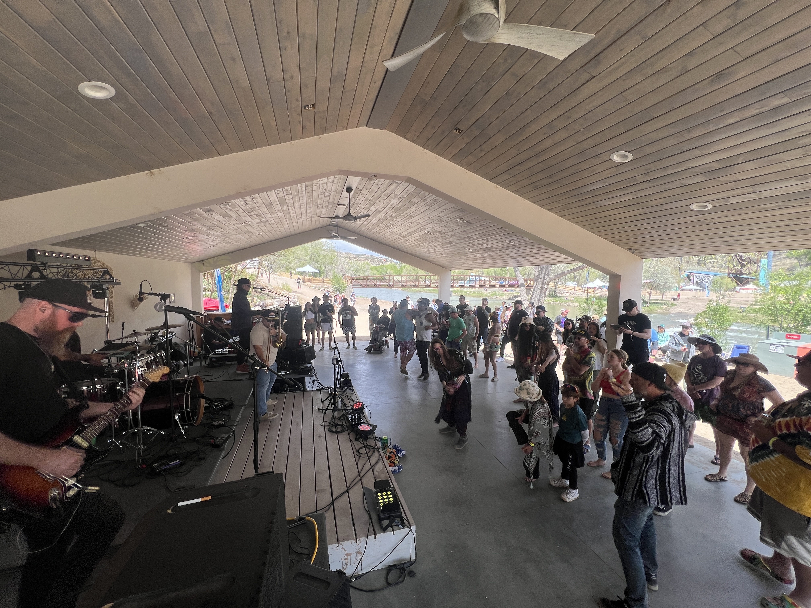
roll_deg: -0.3
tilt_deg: -4.3
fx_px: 305
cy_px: 304
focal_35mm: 13
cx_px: 406
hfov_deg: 106.2
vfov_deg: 89.9
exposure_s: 1/536
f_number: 1.8
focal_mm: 1.57
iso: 32
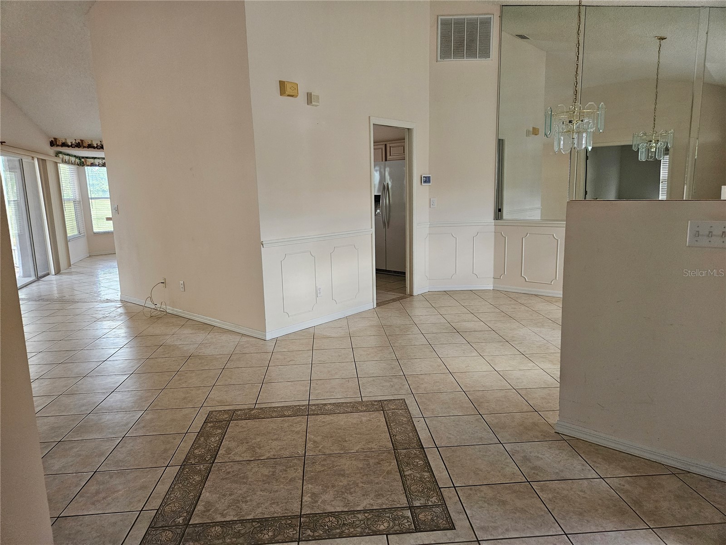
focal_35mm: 23
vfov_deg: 58.9
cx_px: 363
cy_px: 272
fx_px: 482
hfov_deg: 73.9
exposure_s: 1/170
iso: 640
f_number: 1.8
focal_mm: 5.4
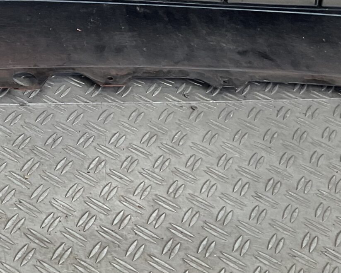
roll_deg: -8.2
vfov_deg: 16.7
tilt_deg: -29.1
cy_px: -53
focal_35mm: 88
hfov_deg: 19.9
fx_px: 888
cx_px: -106
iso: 32
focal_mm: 3
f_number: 1.8
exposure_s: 1/120
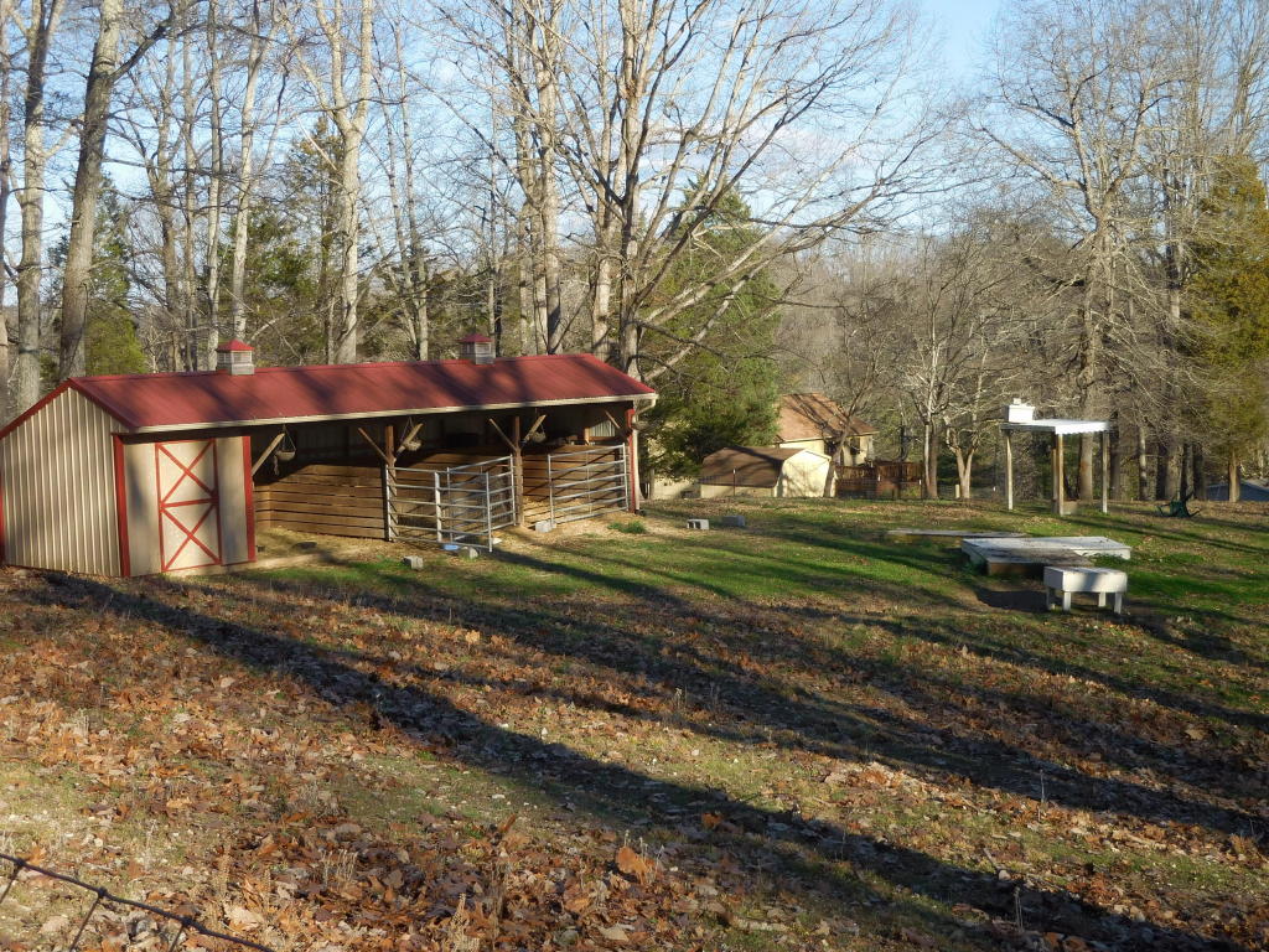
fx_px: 1906
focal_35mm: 52
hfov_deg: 36.8
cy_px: 476
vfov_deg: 28.0
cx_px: 634
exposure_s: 1/400
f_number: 4.3
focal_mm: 9.4
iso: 125
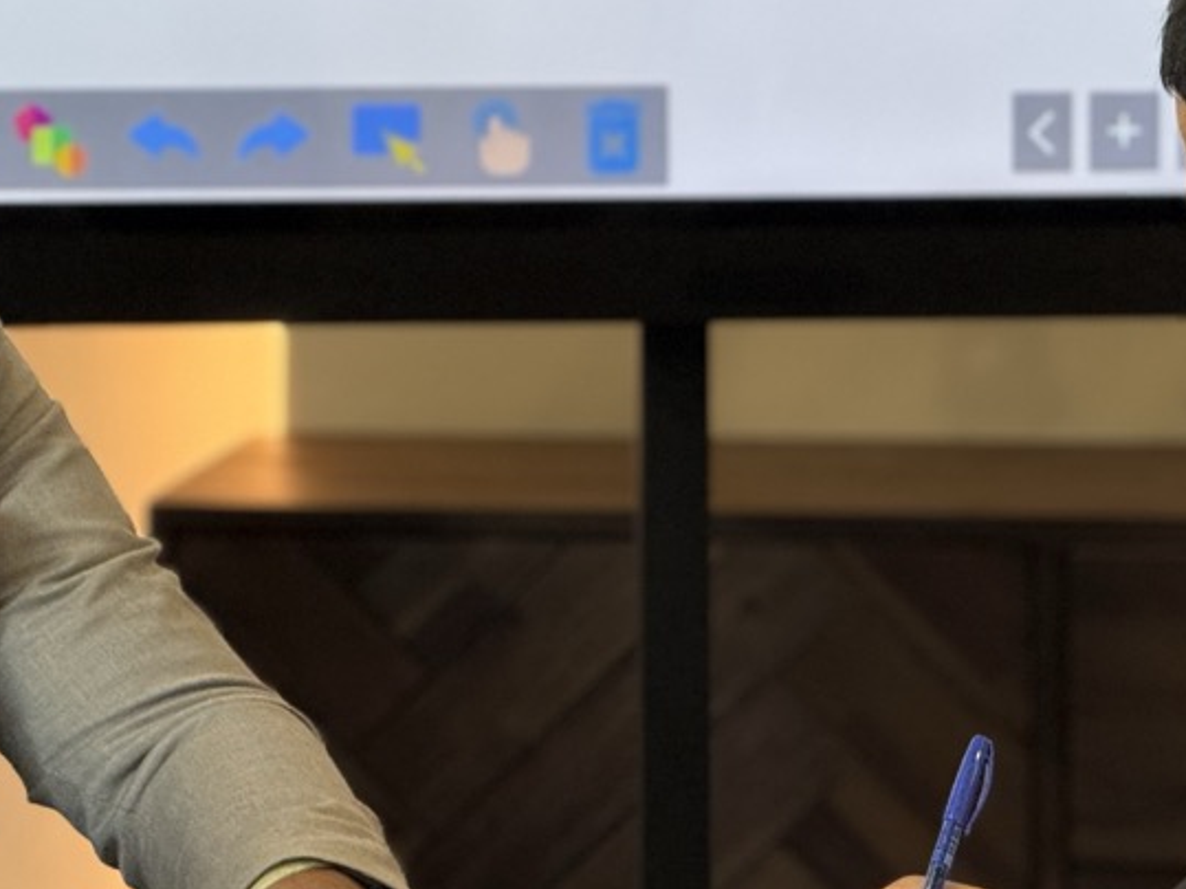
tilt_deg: -4.9
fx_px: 9146
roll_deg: -0.4
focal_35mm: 267
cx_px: 334
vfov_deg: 5.6
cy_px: 403
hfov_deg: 7.4
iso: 160
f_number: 2.8
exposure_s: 1/99
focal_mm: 15.66
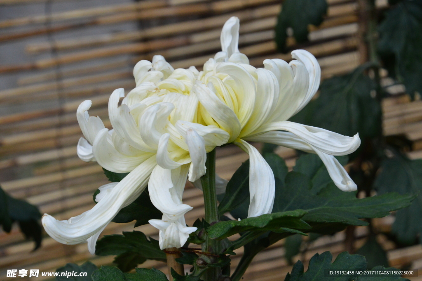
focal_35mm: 183
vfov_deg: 7.5
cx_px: 211
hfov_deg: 11.2
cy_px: 140
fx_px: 2143
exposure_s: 1/250
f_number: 10
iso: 1100
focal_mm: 122
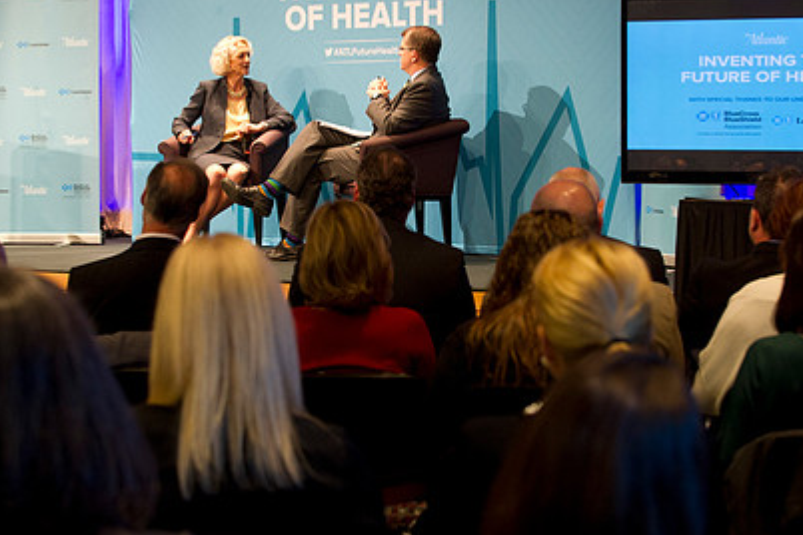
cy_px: 206
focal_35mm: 101
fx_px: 2253
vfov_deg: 13.5
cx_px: 396
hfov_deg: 20.2
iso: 2500
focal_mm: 70
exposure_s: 1/50
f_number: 4
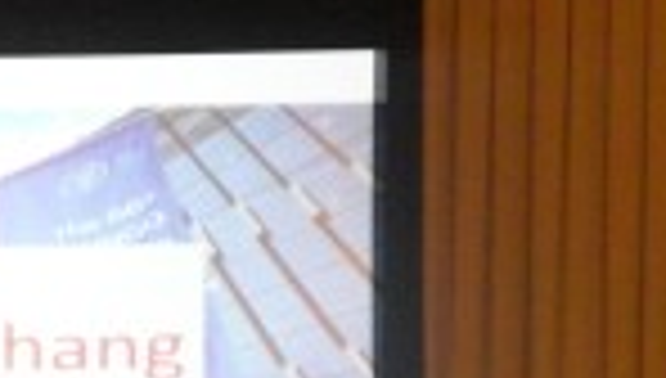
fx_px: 5610
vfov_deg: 3.8
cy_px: 936
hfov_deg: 6.7
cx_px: -184
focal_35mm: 317
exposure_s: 1/250
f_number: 2.4
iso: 800
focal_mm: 15.6
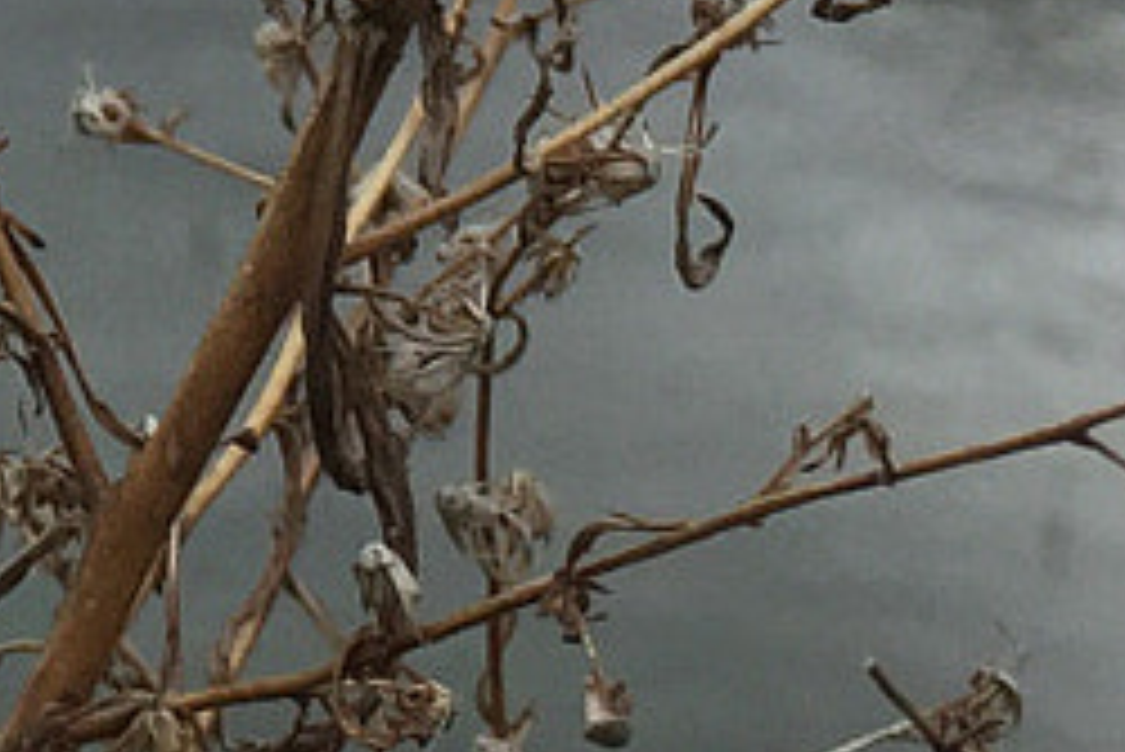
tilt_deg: -3.8
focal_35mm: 193
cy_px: -1108
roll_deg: -3.0
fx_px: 6034
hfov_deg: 10.4
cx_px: -351
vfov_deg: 6.7
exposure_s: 1/1014
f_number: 2.2
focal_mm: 4.15
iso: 32
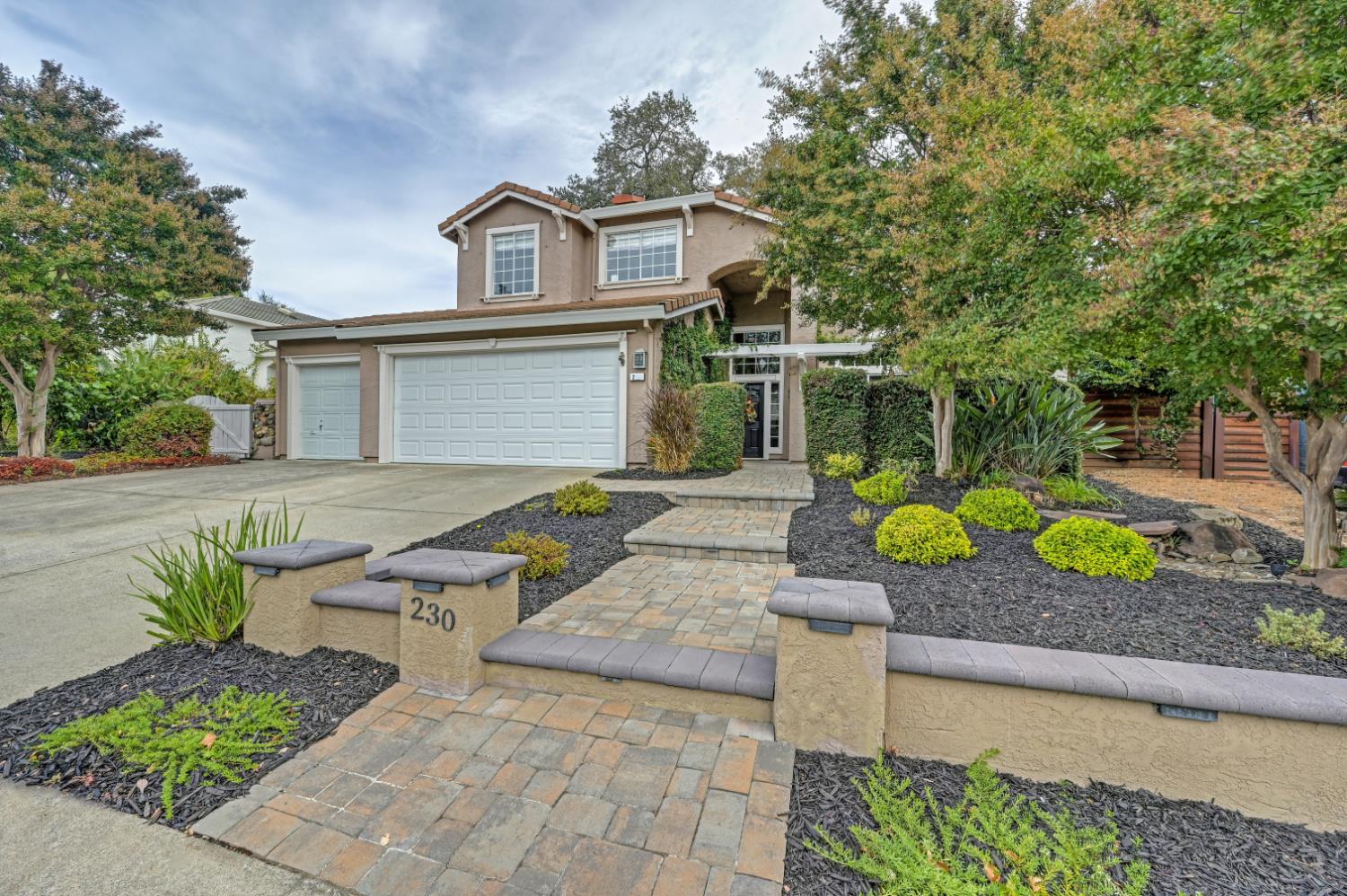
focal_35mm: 14
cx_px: 674
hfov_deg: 104.3
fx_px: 523
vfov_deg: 81.1
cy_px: 448
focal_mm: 14
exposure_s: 1/400
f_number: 10
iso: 500
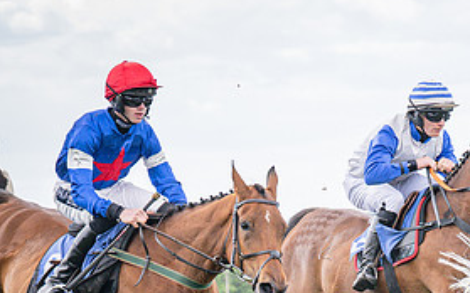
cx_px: 162
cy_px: 334
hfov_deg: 7.4
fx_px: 3636
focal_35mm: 284
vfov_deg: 4.6
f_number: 4
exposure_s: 1/1600
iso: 400
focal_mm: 70
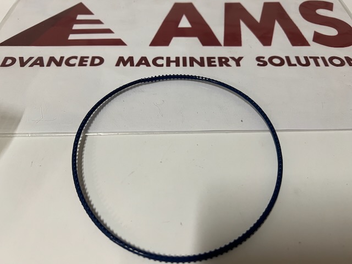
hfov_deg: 67.3
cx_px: 176
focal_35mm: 26
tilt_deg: -53.1
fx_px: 264
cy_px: 132
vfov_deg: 53.1
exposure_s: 1/50
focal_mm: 5.7
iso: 125
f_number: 1.5
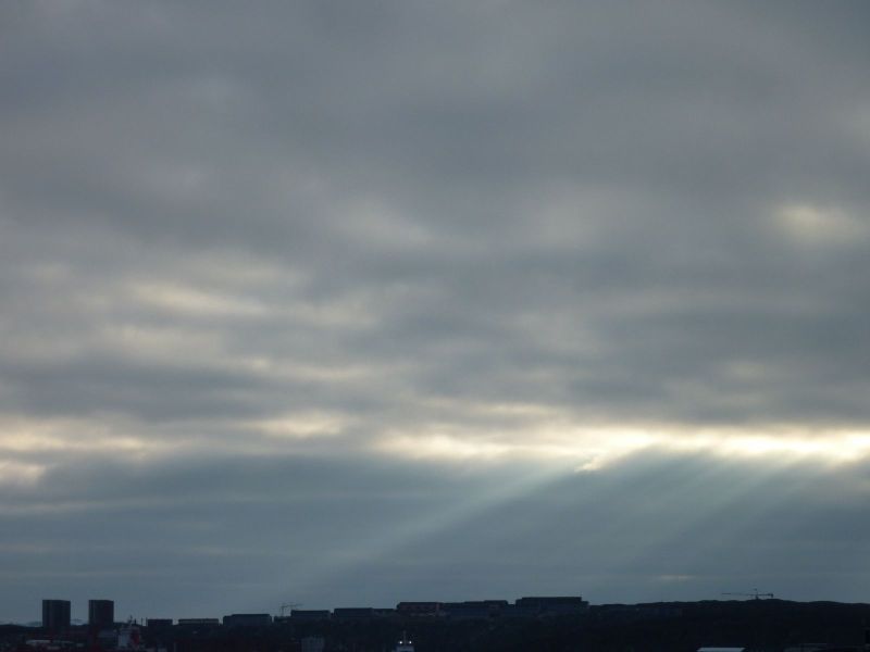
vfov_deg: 13.3
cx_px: 435
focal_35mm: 111
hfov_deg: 17.7
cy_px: 326
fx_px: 2790
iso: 80
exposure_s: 1/500
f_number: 5
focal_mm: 18.2
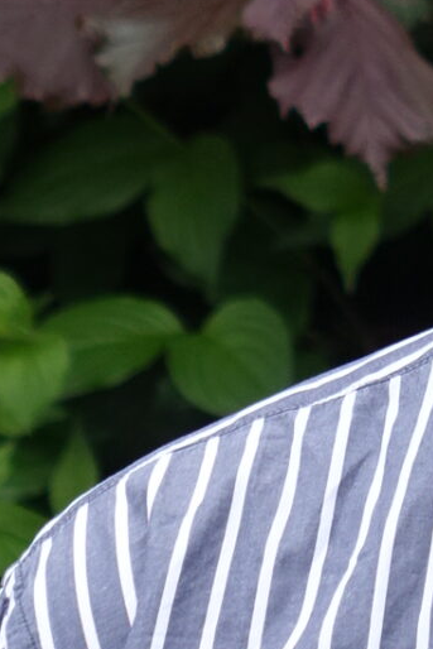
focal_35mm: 637
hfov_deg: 2.2
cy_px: -140
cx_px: 687
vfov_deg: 3.2
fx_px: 11484
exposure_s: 1/200
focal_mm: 47.05
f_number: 3.2
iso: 125
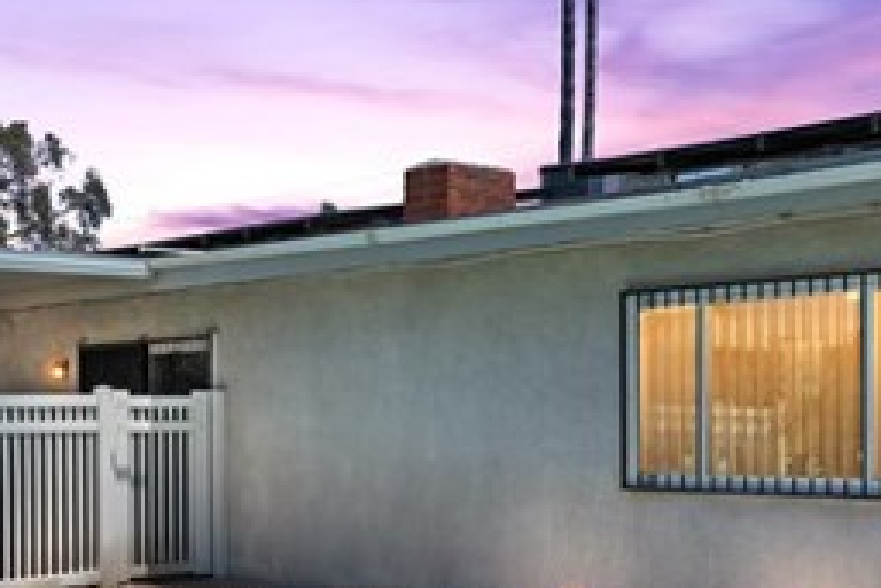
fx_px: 1518
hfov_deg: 32.2
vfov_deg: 21.9
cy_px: 383
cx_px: 571
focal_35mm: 62
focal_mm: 15.5
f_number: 7.1
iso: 400
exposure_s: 1/1000
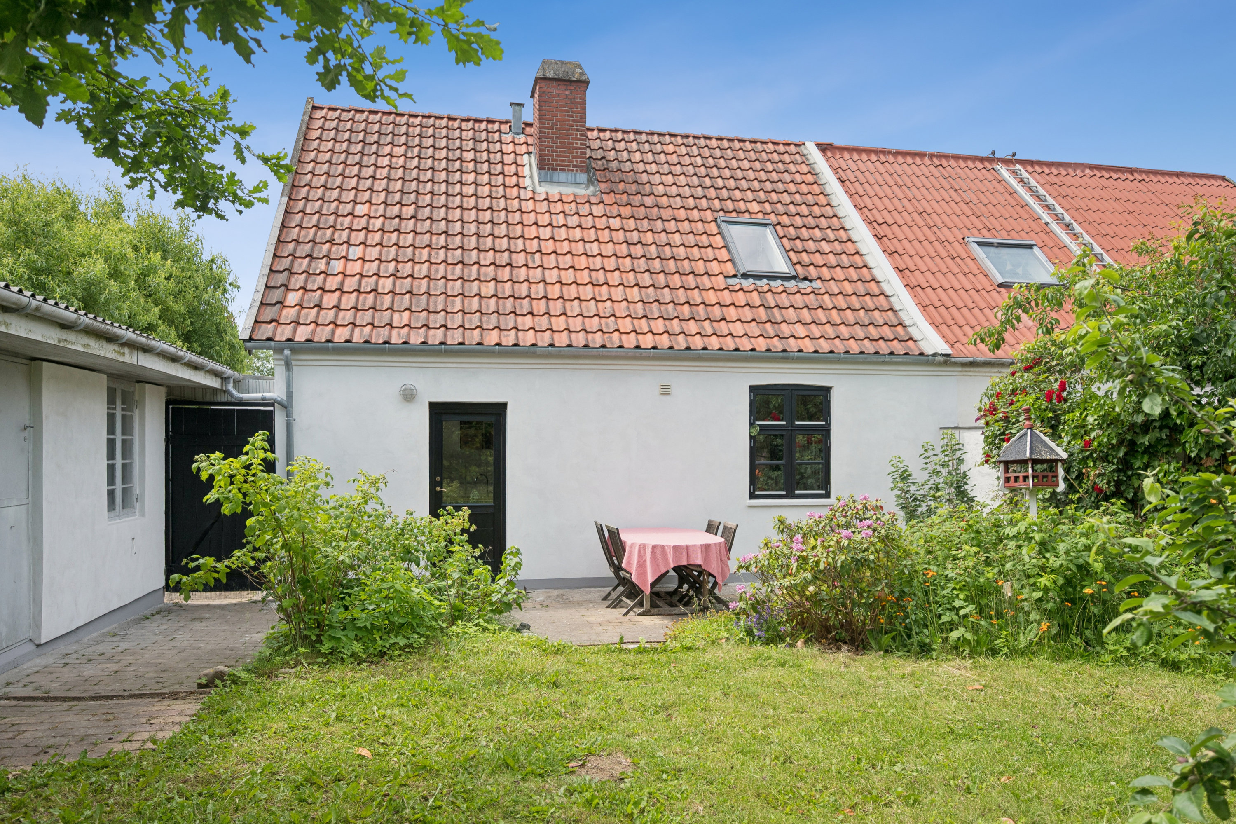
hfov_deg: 76.1
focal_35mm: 23
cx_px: 618
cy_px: 412
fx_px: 790
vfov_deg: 55.1
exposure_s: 1/2500
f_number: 4
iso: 400
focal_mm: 23
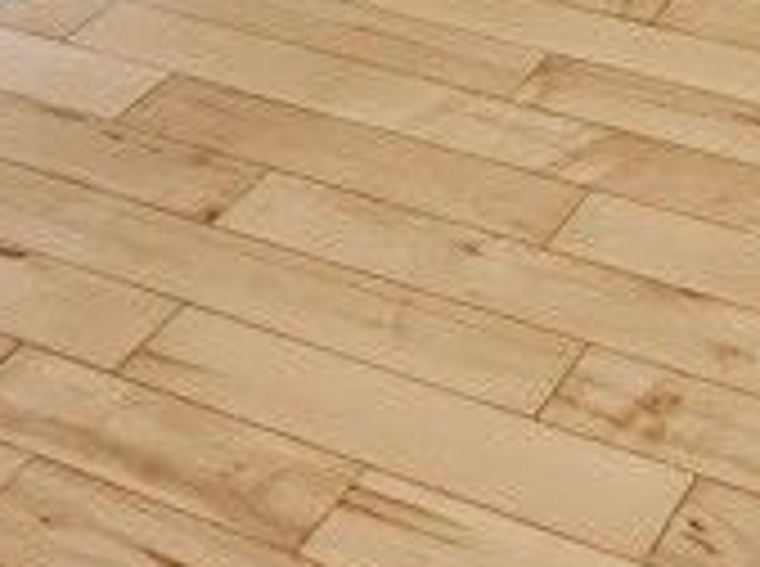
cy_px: -1030
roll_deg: +0.6
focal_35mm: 85
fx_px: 1862
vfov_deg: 11.7
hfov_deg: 21.6
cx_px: 881
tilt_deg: -1.0
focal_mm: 2.2
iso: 800
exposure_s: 1/120
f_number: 2.2
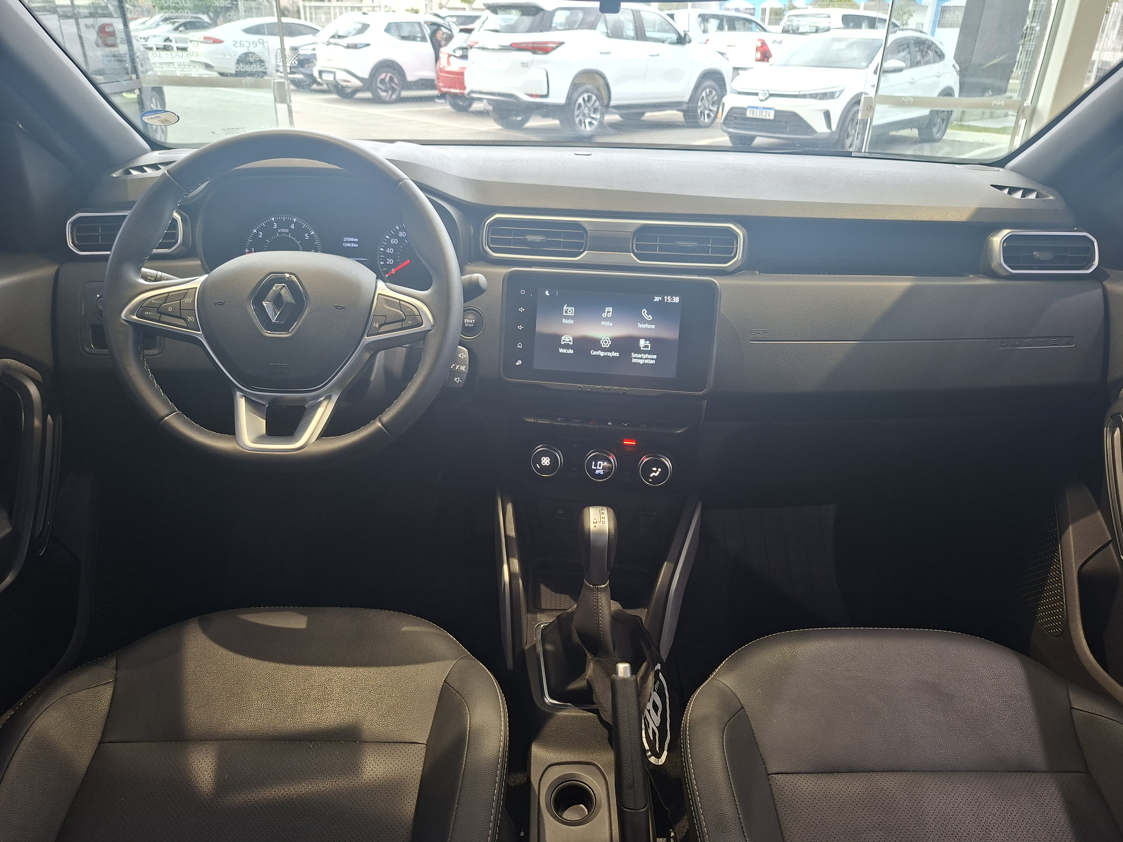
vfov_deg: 58.9
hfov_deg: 73.9
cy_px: 421
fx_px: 746
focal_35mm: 23
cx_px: 562
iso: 250
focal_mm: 5.54
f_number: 1.8
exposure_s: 1/60
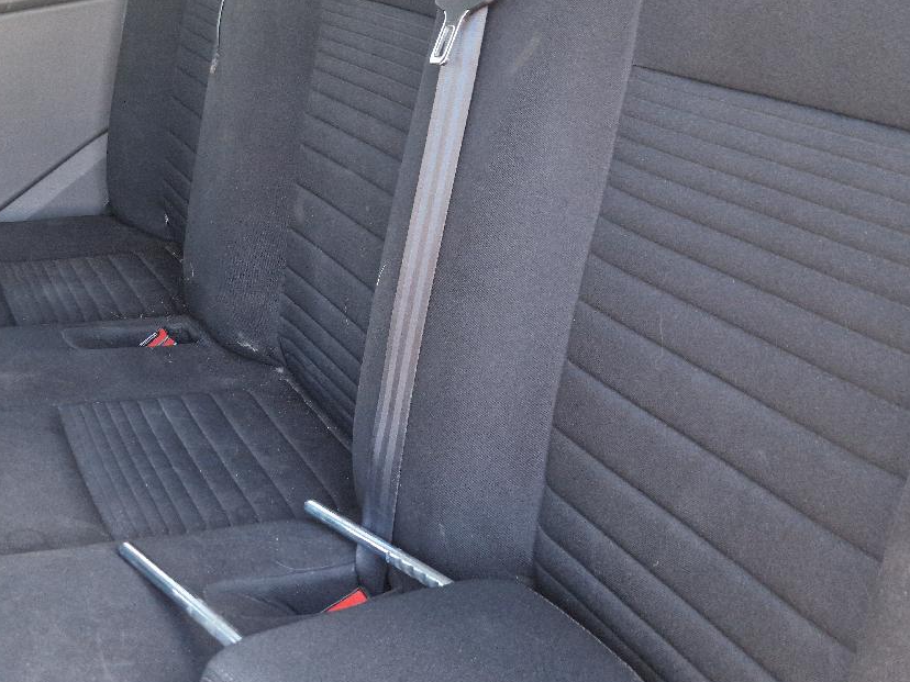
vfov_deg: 29.1
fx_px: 1314
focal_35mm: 50
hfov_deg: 38.0
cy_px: 298
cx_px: 344
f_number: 1.8
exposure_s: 1/50
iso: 64
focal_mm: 5.4
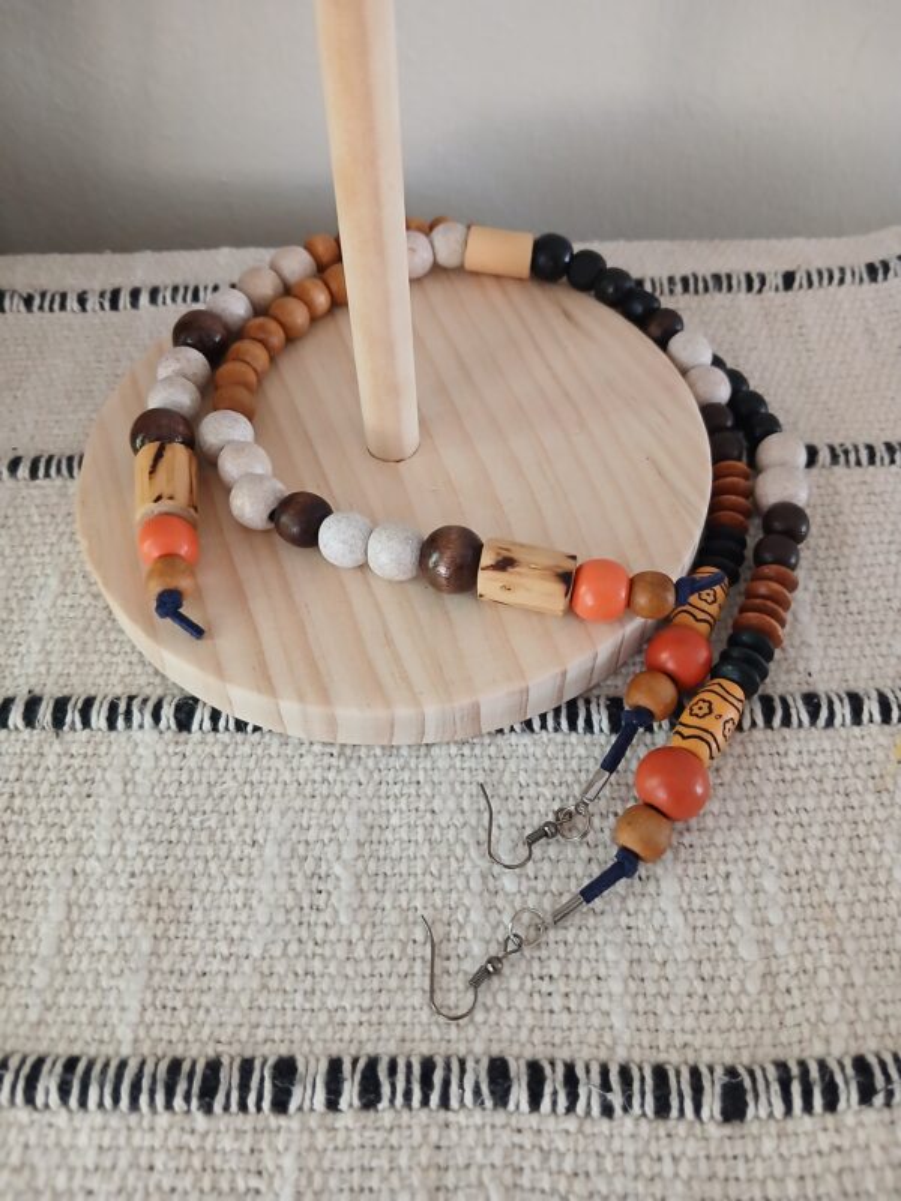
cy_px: 600
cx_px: 450
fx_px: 937
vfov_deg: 65.3
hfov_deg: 51.4
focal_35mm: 27
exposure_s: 1/33.3
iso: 320
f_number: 1.8
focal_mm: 3.98
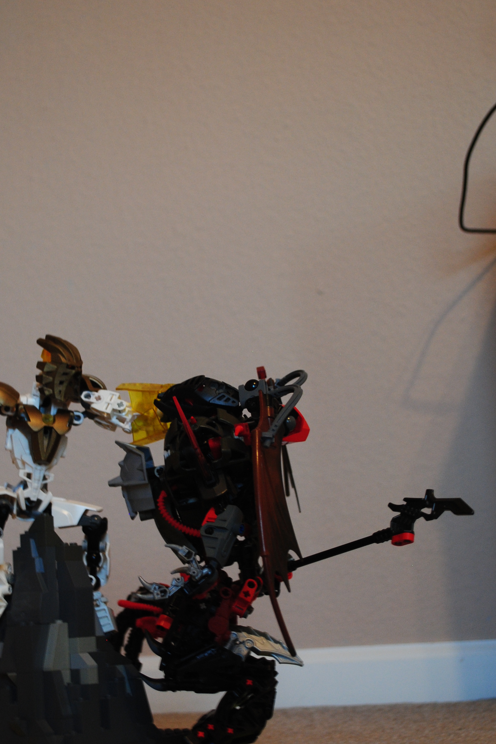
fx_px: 1447
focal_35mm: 70
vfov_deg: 28.8
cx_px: 176
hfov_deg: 19.4
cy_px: 412
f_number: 5
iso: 400
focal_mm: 34
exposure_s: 1/4
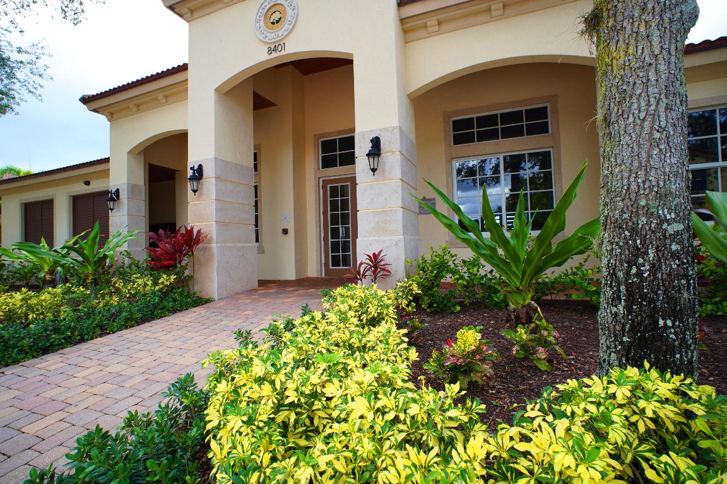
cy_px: 242
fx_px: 333
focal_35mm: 16
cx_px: 364
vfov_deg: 72.1
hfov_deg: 95.0
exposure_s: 1/125
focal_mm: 11
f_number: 4
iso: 100
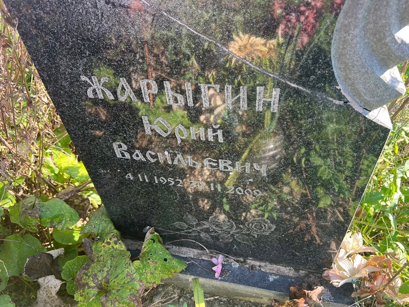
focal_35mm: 26
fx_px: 307
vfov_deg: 53.1
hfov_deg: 67.3
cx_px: 204
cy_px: 154
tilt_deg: -45.1
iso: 50
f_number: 1.5
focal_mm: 5.7
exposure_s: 1/222
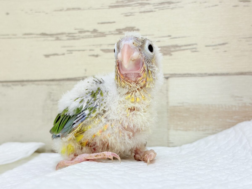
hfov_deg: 36.8
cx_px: 126
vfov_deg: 28.0
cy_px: 94
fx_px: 379
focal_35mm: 52
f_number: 1.6
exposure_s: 1/50
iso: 50
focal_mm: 5.96
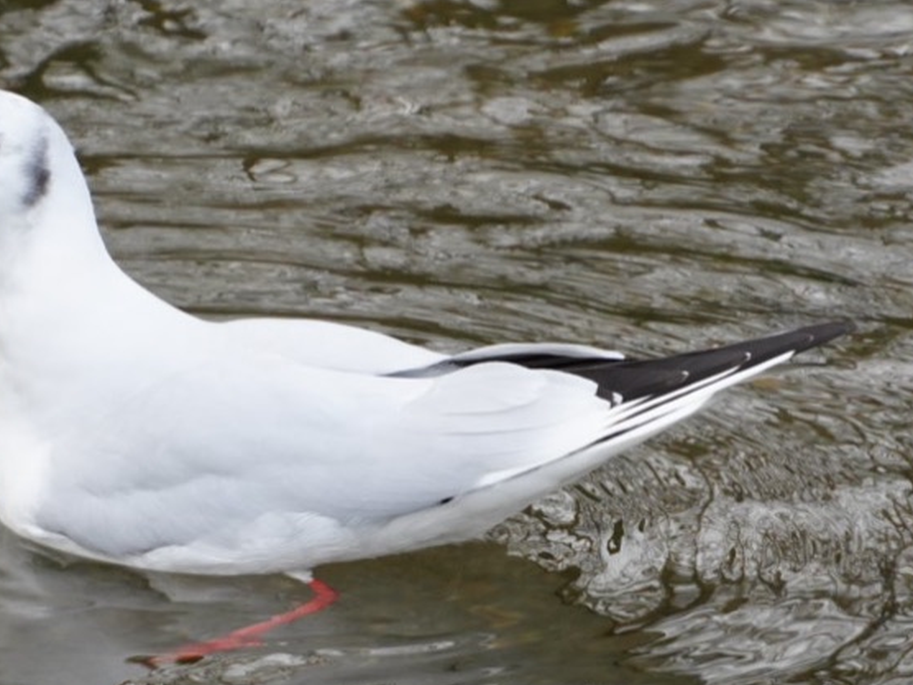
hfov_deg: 3.5
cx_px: 281
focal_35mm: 560
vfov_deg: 2.7
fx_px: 14780
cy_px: 349
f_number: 5.6
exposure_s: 1/250
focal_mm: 135
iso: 500
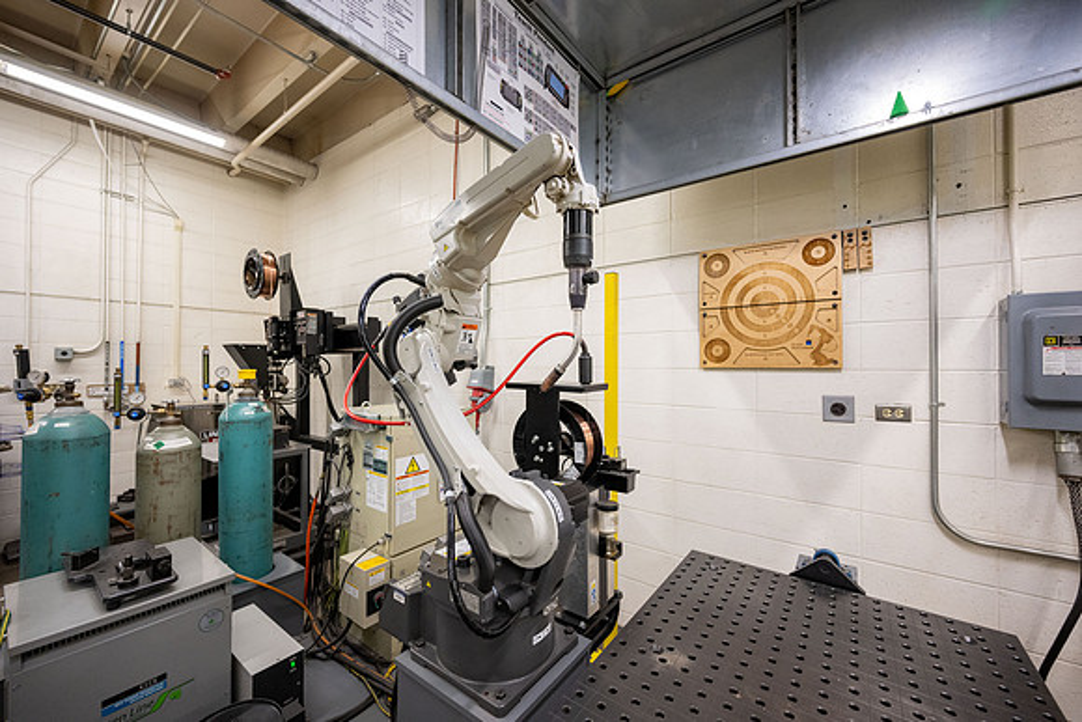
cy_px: 361
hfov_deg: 104.2
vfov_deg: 81.2
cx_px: 541
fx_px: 421
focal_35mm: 14
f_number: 4
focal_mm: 14
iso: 2000
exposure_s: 1/200
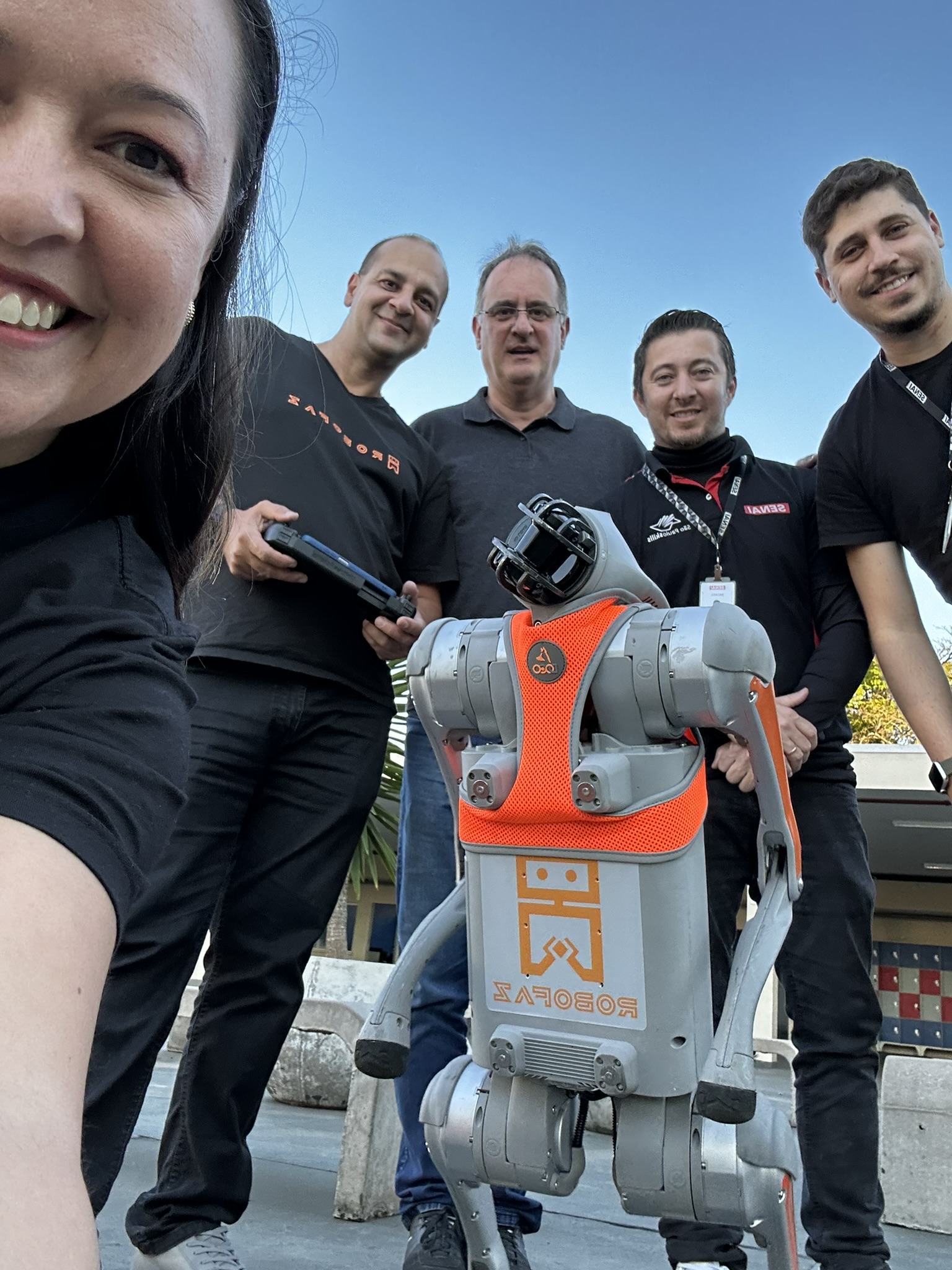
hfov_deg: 46.8
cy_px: 635
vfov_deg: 60.0
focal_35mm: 30
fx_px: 1100
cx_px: 476
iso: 40
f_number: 1.9
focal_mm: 2.69
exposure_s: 1/121
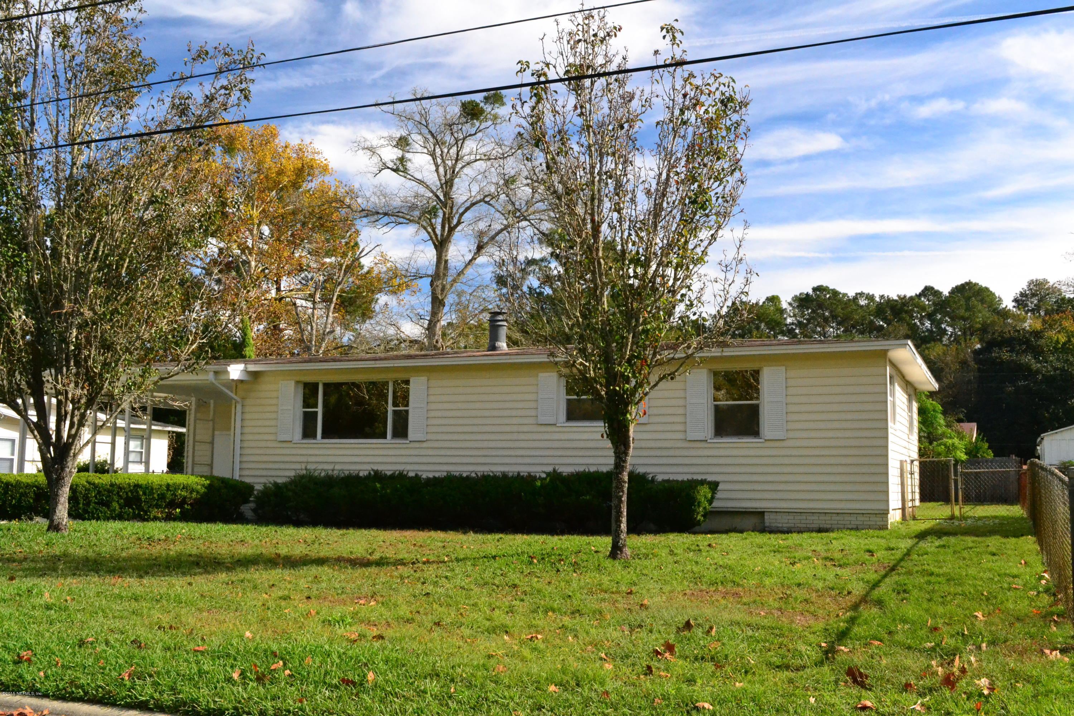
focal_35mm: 36
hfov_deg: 53.1
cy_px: 358
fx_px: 1074
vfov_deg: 36.9
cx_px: 537
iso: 3200
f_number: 13
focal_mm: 24
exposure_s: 1/640
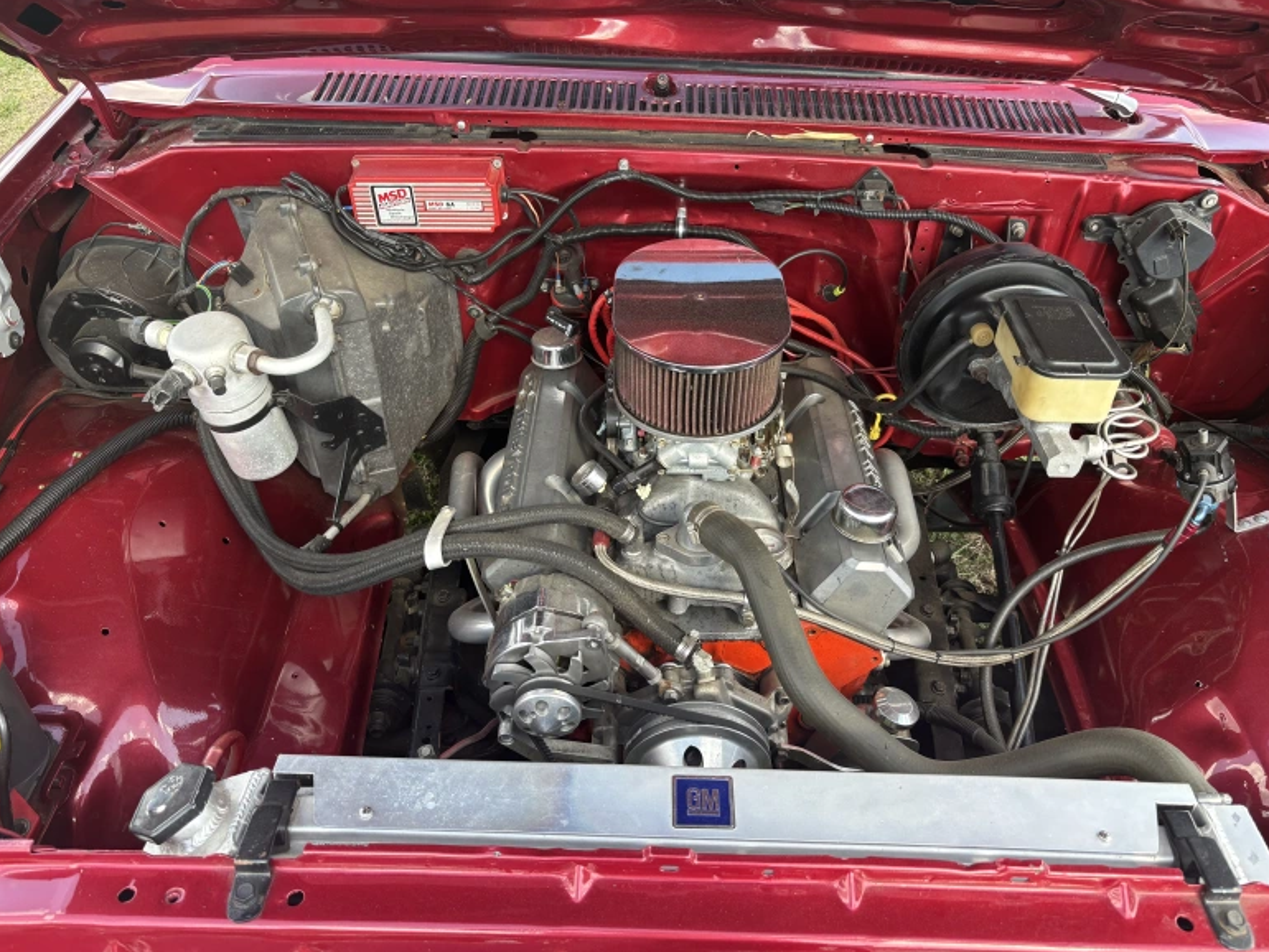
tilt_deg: -43.4
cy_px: 463
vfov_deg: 51.4
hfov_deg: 65.3
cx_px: 646
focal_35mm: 27
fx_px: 990
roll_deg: -0.1
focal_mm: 5.96
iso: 50
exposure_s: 1/199
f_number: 1.6
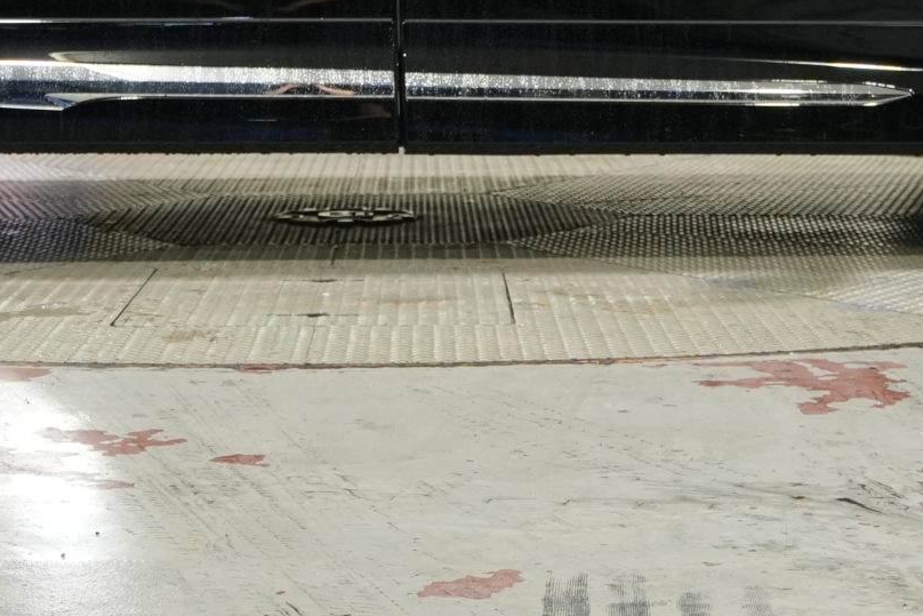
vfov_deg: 11.8
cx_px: 353
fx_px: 2923
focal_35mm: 114
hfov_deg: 17.9
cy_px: -138
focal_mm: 24
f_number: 4
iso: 800
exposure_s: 1/40
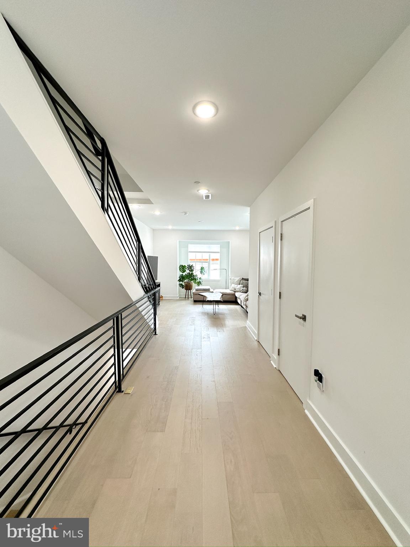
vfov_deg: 102.1
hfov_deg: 85.7
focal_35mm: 14
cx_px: 205
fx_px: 221
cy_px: 274
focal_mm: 2.22
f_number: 2.2
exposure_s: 1/120
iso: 125
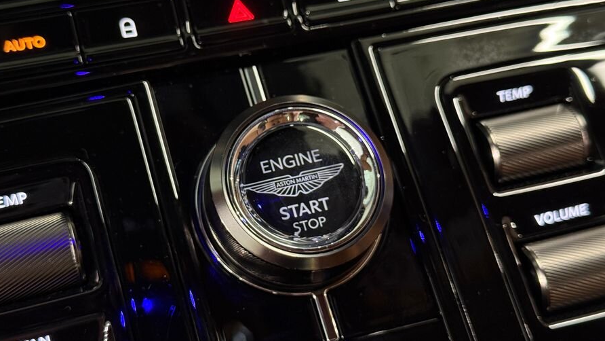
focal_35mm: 60
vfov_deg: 20.1
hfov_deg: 34.9
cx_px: 275
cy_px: 175
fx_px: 963
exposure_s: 1/50
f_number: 1.78
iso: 200
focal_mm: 6.76
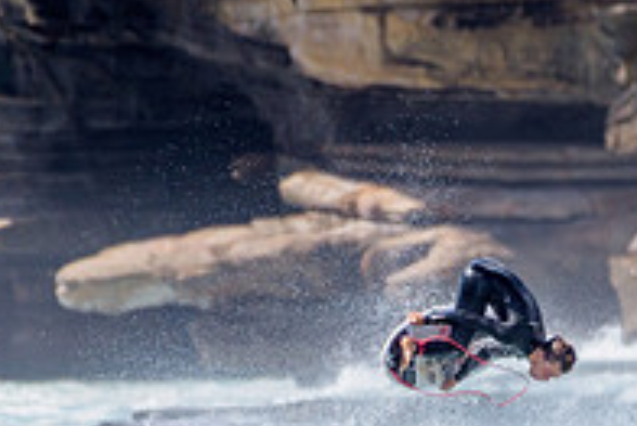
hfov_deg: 1.1
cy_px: 400
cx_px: 637
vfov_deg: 0.8
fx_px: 32085
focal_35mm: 1812
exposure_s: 1/2000
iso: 125
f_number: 5.6
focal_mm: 500
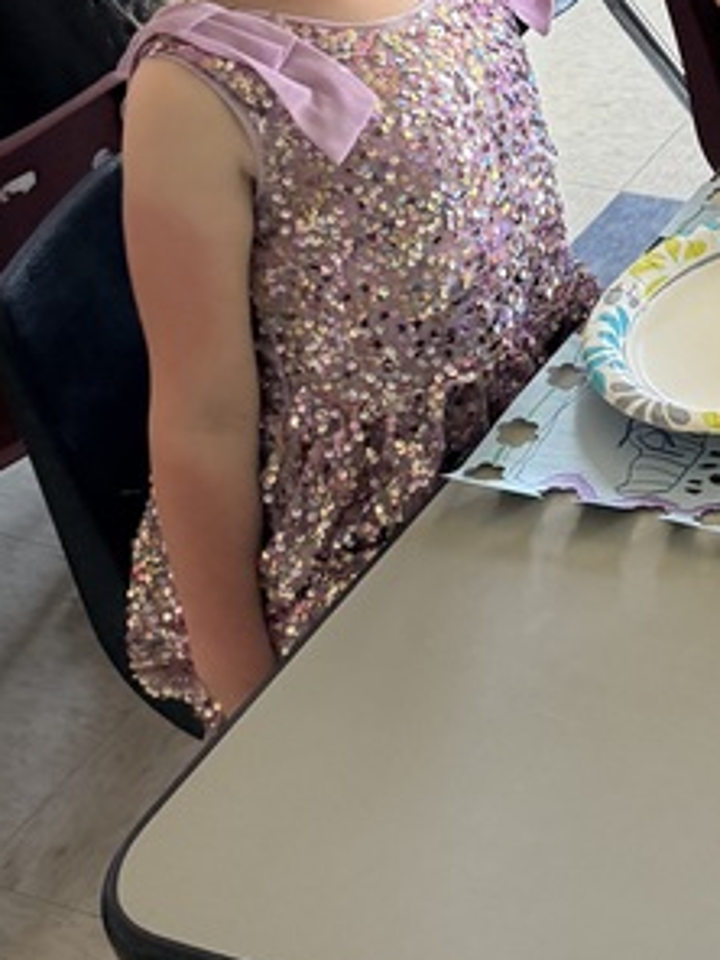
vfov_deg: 22.5
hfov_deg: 16.1
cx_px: 1125
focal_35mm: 83
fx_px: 2302
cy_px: -36
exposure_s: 1/60
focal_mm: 6.76
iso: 250
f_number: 1.78
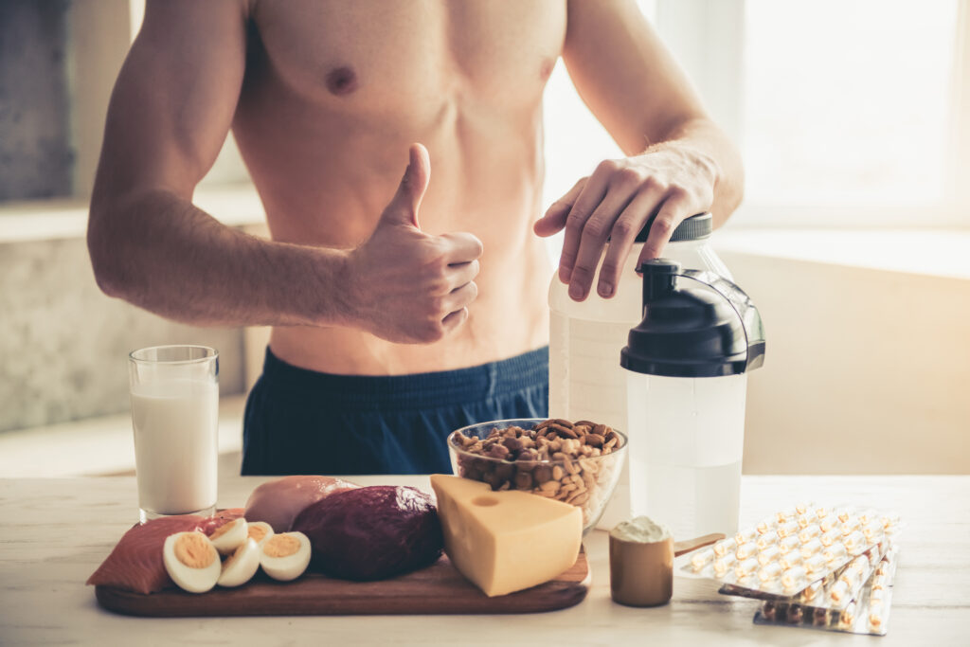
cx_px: 485
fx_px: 1671
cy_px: 324
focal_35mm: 62
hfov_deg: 32.4
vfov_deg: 21.9
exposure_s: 1/200
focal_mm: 62
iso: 1000
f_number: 2.8
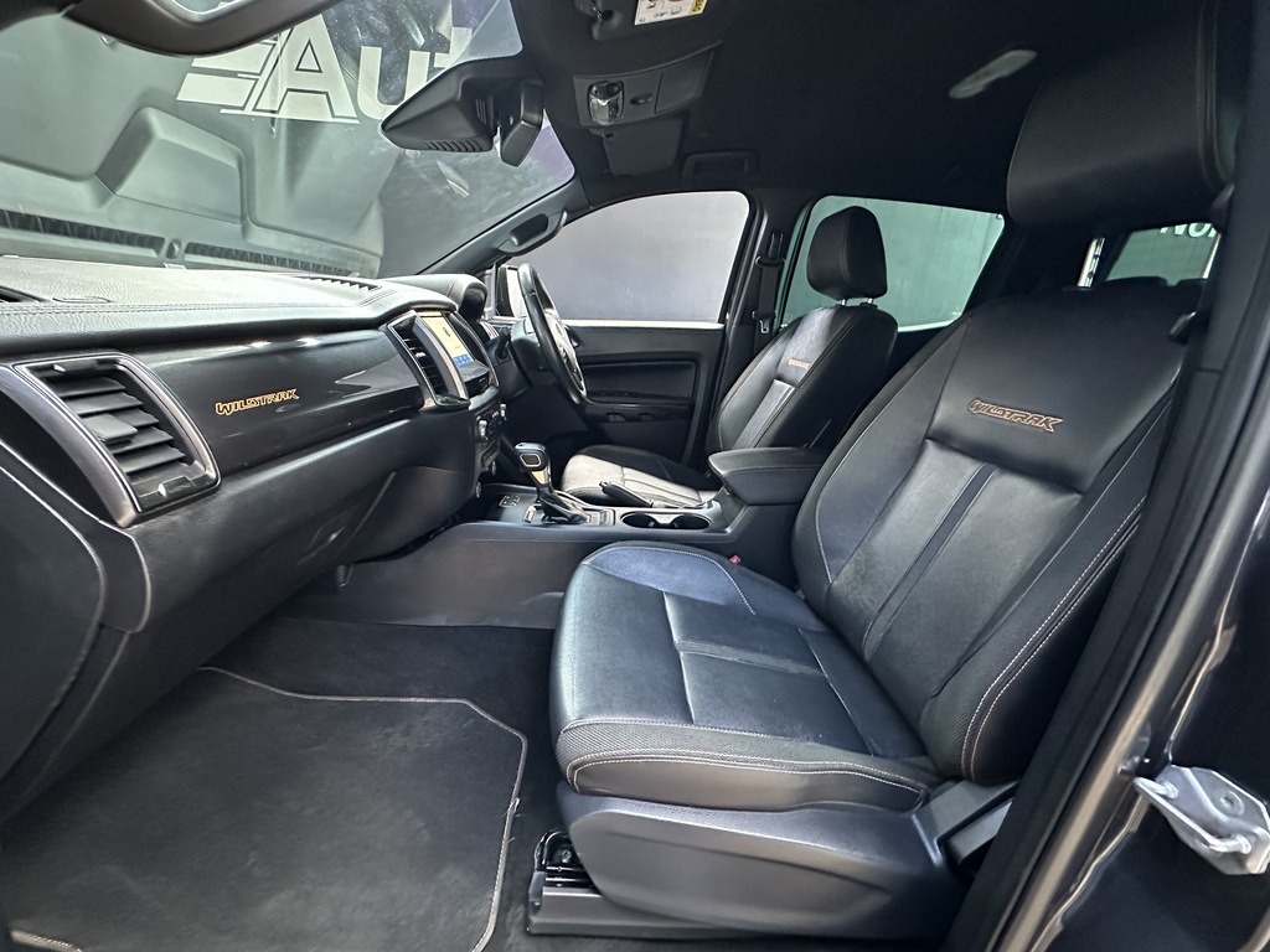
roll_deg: -4.3
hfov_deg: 102.1
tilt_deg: -16.9
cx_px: 635
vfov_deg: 85.7
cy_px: 476
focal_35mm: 14
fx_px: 514
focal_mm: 2.22
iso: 1250
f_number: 2.2
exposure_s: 1/57
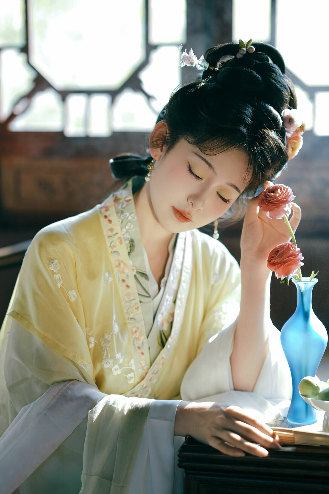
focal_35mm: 85
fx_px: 1165
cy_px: 247
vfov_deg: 23.9
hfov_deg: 16.1
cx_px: 164
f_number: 1.6
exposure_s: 1/100
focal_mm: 85
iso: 80
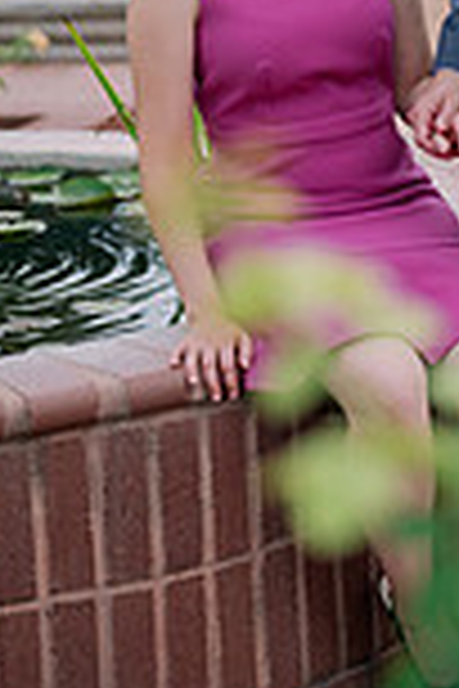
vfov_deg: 13.8
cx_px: 605
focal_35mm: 147
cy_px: 9
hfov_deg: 9.2
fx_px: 2811
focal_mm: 50
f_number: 2
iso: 160
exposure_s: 1/1000
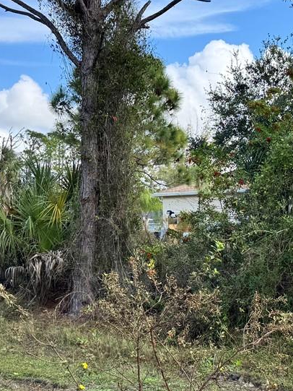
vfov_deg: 27.2
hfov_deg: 20.6
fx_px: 801
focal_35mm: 71
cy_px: 259
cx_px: 214
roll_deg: -2.6
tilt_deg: -0.8
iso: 80
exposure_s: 1/1151
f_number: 1.78
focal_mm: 6.76
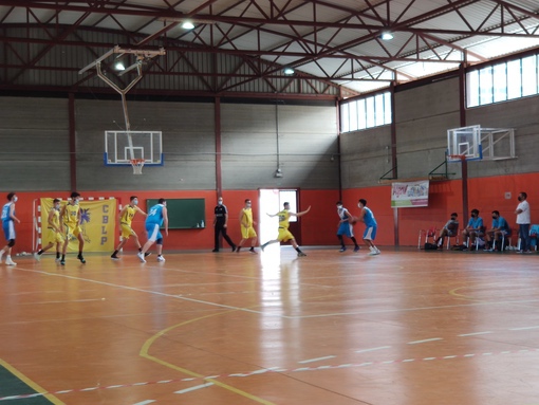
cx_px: 270
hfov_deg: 30.7
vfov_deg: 23.3
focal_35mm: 63
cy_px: 202
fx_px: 981
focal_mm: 6.22
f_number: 2.2
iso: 373
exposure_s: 1/50
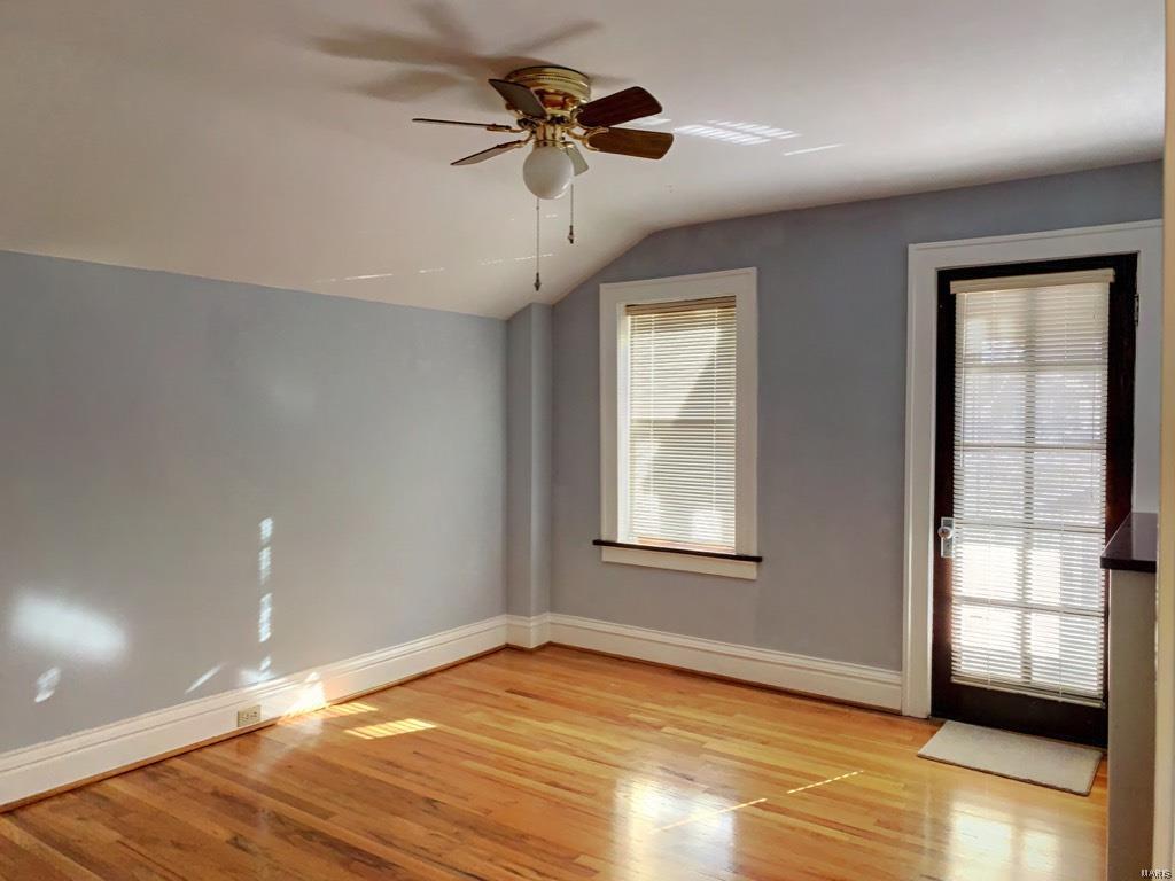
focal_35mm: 26
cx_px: 588
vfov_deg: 53.1
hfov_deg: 67.3
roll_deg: -1.0
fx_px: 883
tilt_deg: -0.3
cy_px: 440
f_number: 1.8
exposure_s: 1/60
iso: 160
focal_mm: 4.25
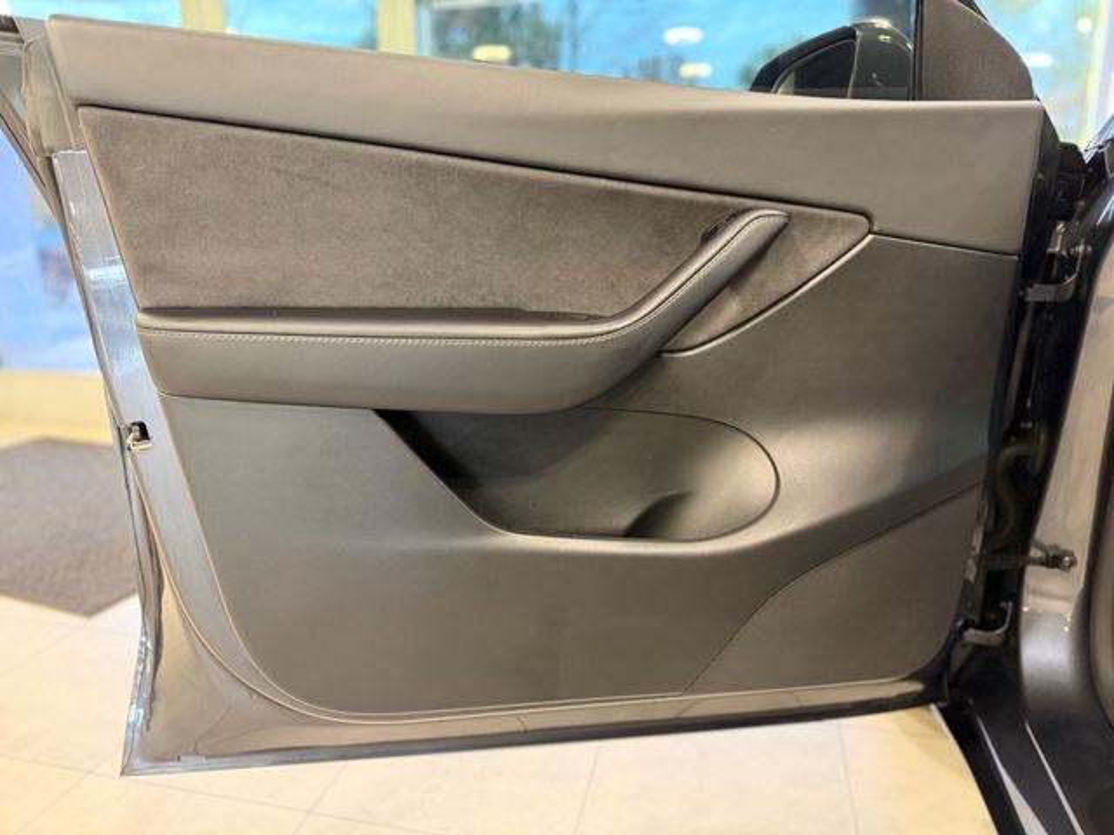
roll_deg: +1.1
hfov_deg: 71.6
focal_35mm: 24
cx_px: 557
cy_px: 418
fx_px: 772
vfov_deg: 56.8
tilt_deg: -14.5
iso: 500
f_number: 1.78
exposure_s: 1/60
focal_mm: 6.76
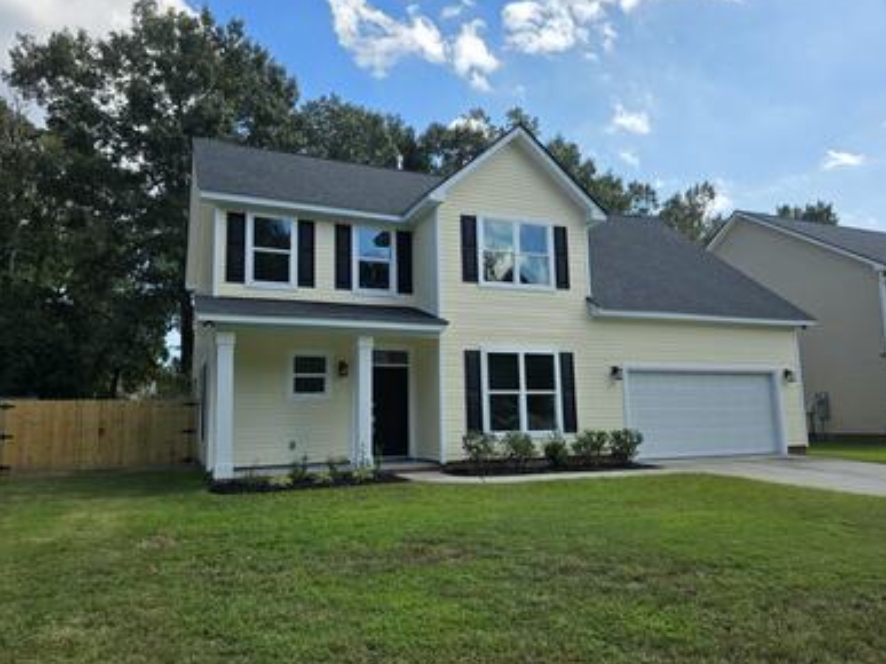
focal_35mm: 24
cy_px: 335
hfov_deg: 71.6
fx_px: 614
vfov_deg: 56.8
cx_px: 426
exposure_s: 1/3569
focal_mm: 6.3
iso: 80
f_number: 1.7
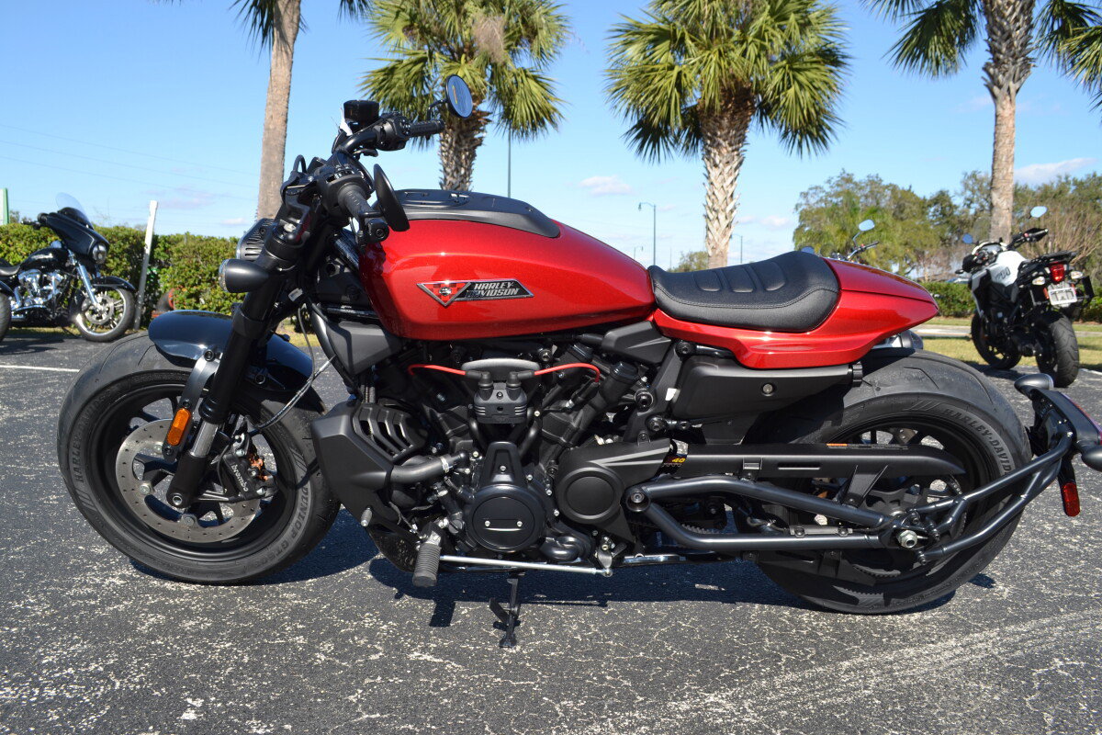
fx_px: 918
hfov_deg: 61.9
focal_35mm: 30
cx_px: 551
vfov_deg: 43.6
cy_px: 368
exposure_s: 1/200
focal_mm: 20
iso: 100
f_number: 7.1
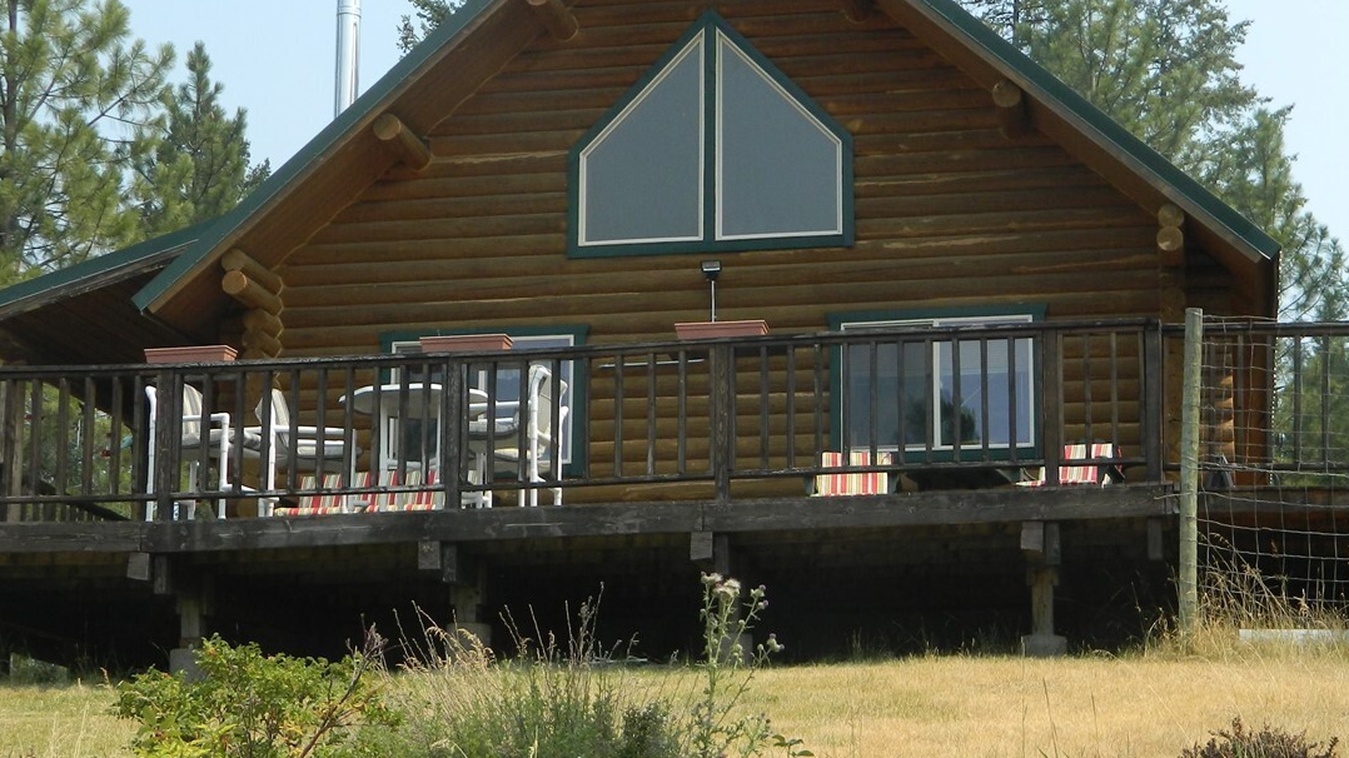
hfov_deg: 27.8
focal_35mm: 76
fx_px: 2718
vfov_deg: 15.8
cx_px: 815
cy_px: 515
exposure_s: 1/640
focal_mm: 8.4
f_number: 3.6
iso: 80
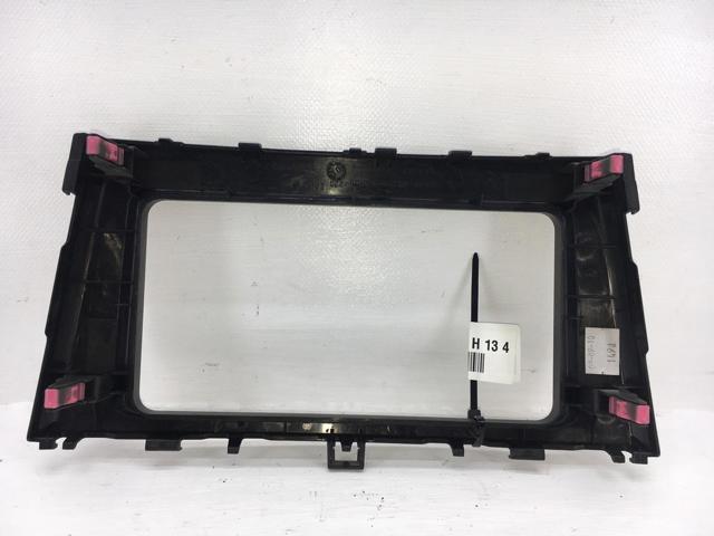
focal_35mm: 29
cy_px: 268
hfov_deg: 61.7
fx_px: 598
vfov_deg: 48.2
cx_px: 357
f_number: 2.2
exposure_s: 1/260
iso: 25
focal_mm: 4.15
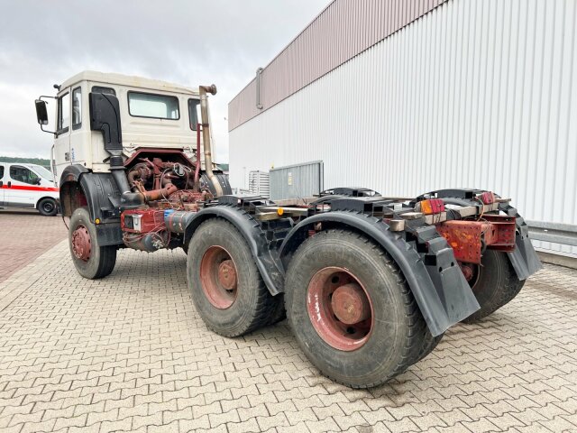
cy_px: 216
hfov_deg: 67.3
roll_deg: -0.1
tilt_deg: -4.3
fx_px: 433
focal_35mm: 26
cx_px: 288
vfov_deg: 53.1
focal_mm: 5.7
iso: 50
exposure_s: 1/604
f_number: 1.5
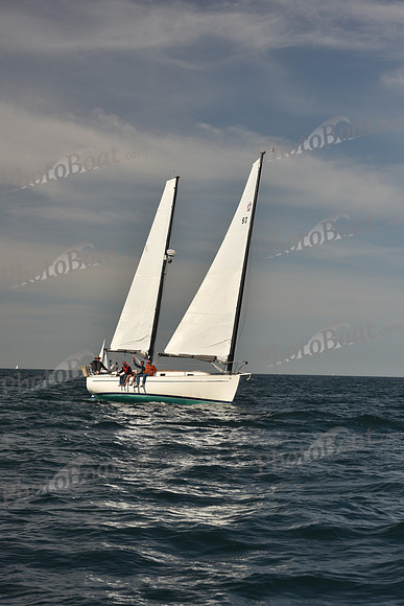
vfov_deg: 24.8
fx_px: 1379
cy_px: 303
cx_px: 202
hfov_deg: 16.7
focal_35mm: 82
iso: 250
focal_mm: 82
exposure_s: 1/640
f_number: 8
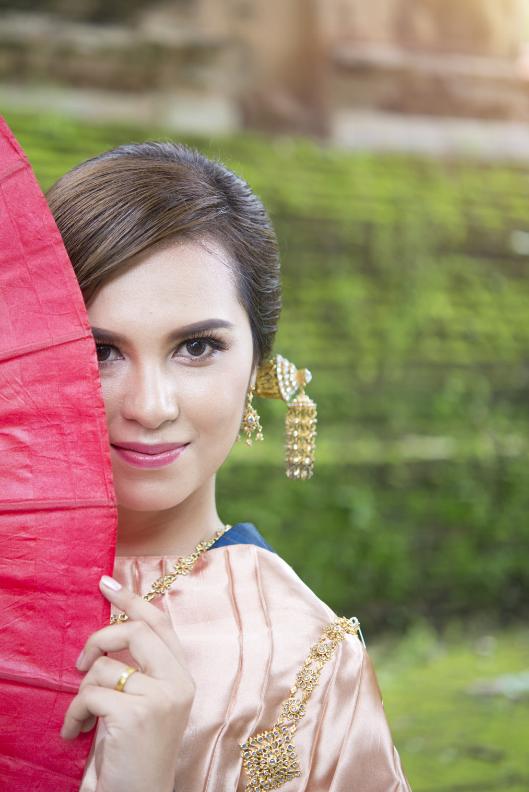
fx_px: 1783
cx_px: 192
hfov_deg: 16.8
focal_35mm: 81
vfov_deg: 25.0
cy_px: 358
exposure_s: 1/320
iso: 250
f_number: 2.8
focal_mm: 60
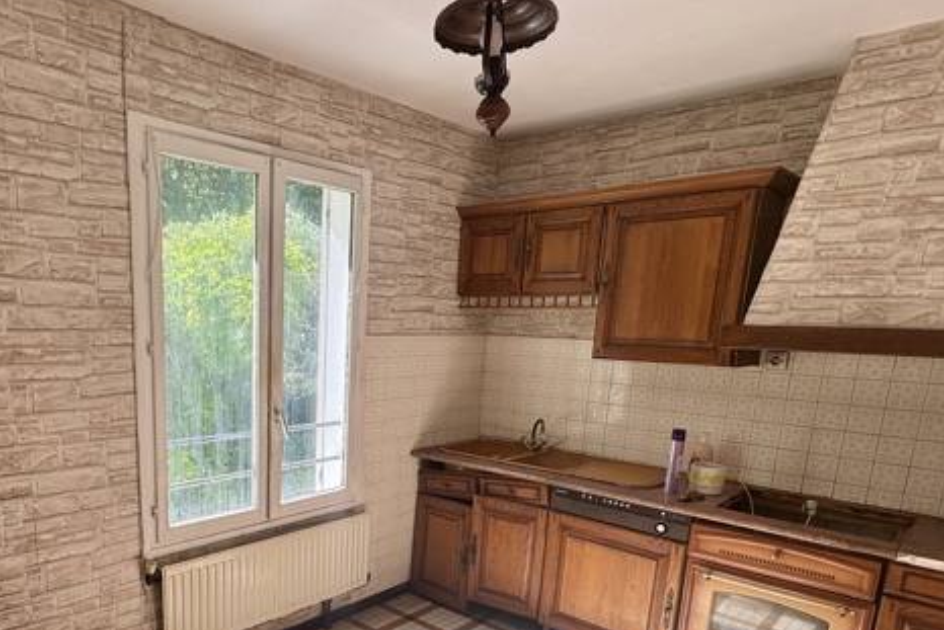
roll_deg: -0.8
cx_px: 316
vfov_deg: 49.6
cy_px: 458
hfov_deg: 69.5
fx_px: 656
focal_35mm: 25
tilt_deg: -12.8
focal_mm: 2.22
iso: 40
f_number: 2.2
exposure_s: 1/147
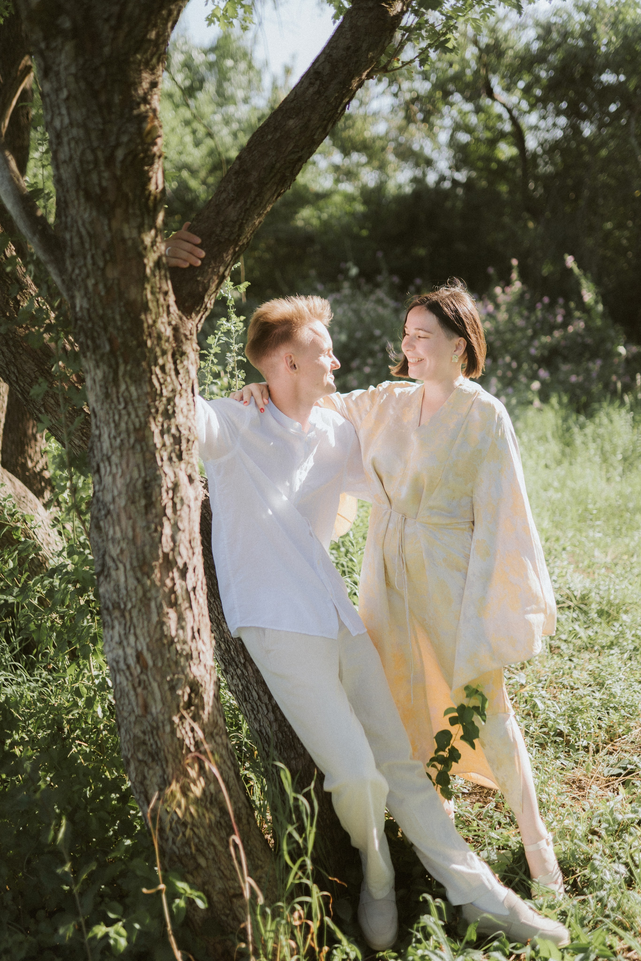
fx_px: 935
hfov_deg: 37.9
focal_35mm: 35
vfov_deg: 54.4
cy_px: 480
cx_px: 320
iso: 100
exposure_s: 1/800
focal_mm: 35
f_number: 1.6
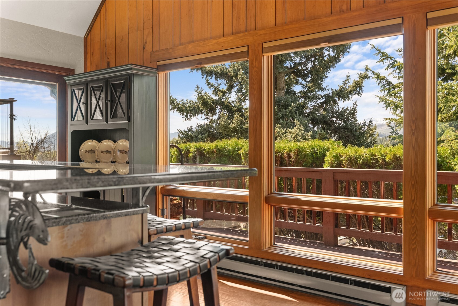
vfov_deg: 39.7
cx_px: 229
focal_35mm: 33
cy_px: 153
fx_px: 424
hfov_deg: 56.8
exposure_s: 1/15
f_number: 5
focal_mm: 33.3
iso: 400
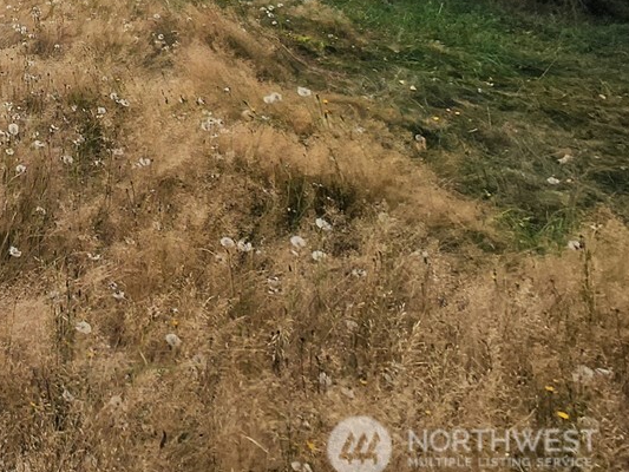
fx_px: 709
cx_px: -310
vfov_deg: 27.3
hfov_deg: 29.3
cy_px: -212
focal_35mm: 39
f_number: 2.2
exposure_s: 1/1235
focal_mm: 2.2
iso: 50
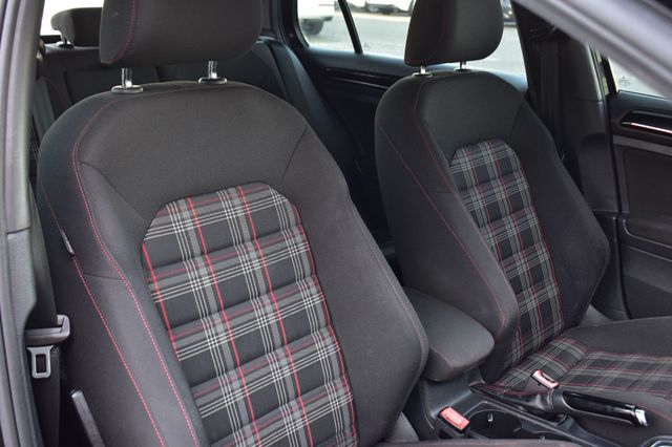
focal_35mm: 39
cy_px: 224
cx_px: 336
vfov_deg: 34.2
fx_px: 728
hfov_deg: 49.6
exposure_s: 1/15
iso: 500
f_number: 6.3
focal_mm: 26
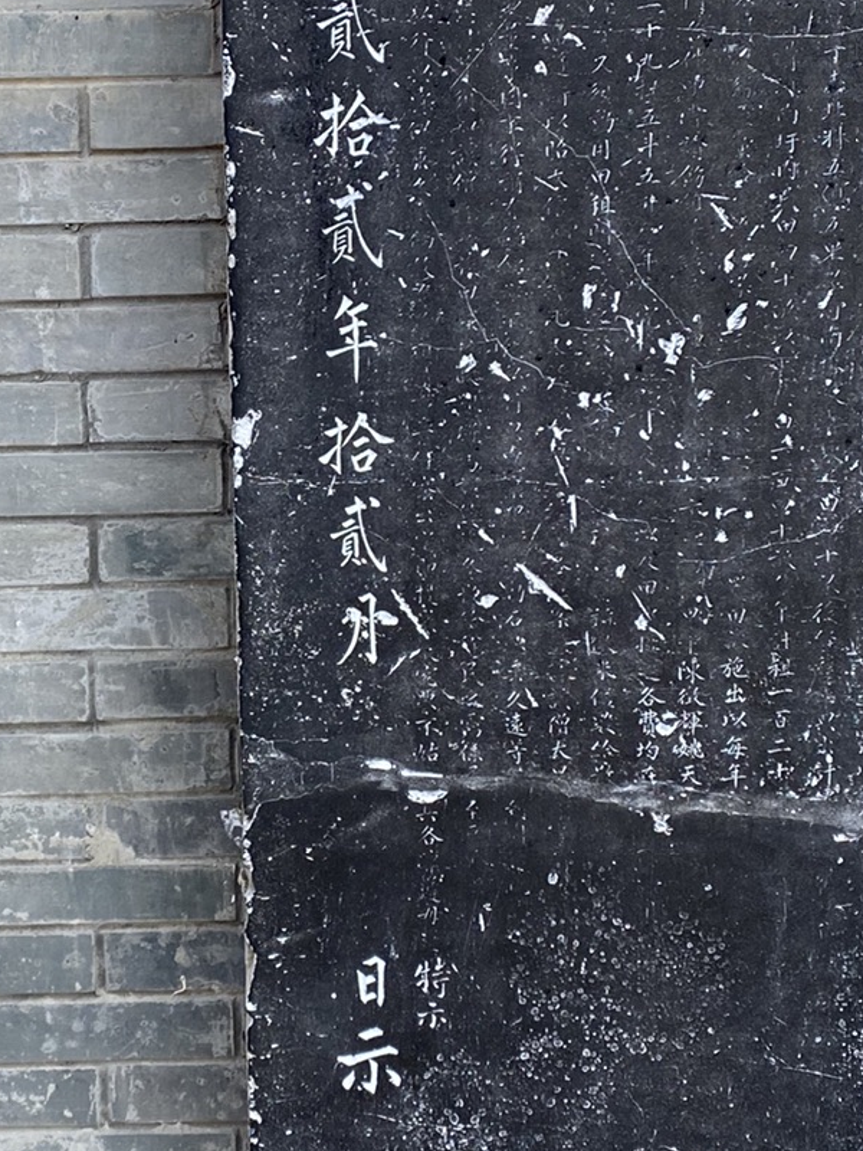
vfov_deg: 29.8
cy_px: 465
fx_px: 2161
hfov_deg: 22.2
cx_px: 142
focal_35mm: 65
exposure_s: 1/267
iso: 32
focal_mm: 4.25
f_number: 1.8
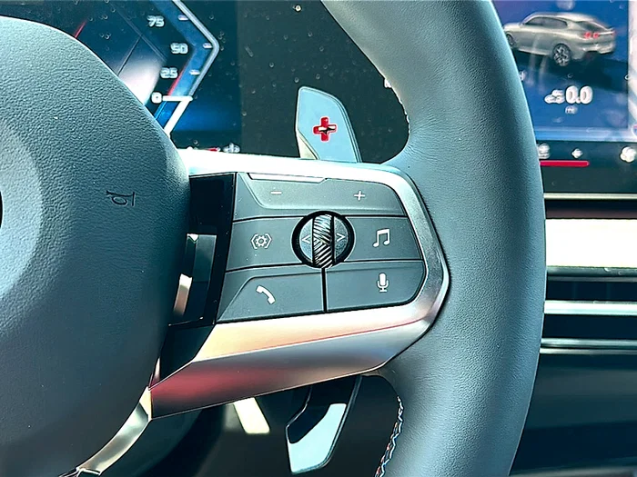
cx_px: 318
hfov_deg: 42.9
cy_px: 238
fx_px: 810
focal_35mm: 44
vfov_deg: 32.9
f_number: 1.78
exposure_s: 1/213
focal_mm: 6.86
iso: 100
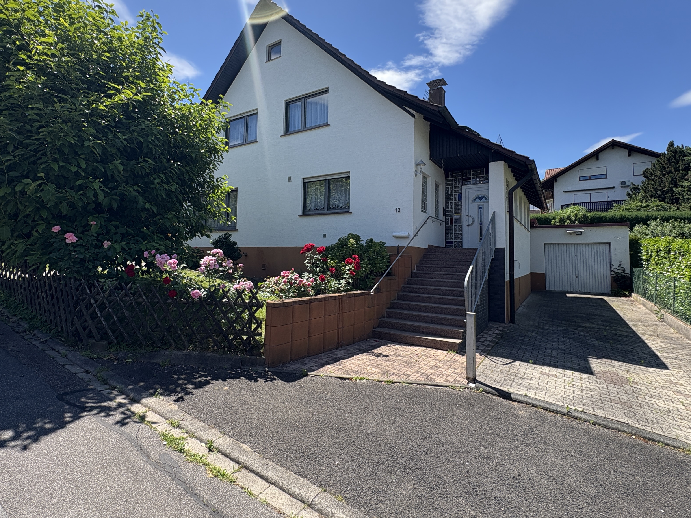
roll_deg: -0.7
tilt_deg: +4.8
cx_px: 327
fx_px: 359
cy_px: 235
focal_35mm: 18
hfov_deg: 87.7
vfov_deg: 71.4
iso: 40
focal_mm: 2.22
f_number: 2.2
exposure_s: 1/664
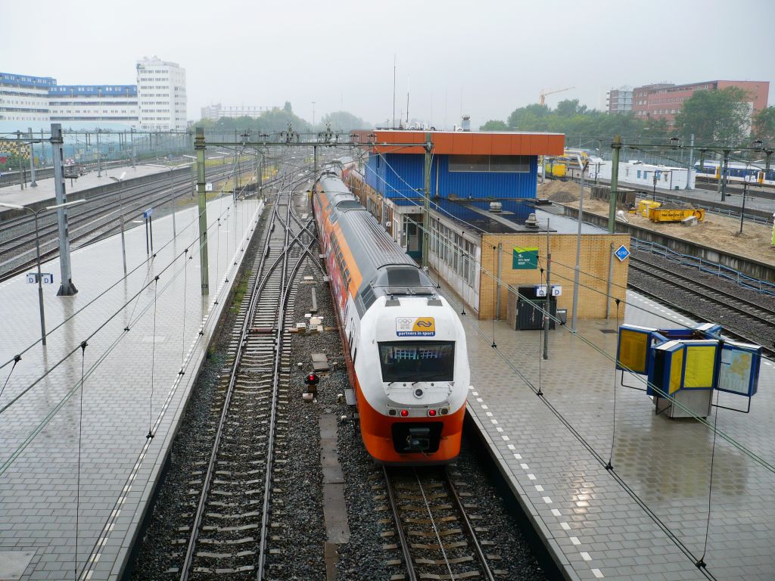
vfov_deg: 40.7
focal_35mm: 35
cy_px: 290
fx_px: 784
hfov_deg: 52.6
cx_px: 388
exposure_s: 1/200
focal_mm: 5.8
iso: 100
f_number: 2.8
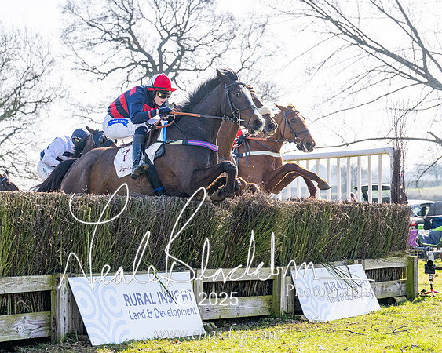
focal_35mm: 96
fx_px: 1253
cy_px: 156
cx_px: 182
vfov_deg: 16.0
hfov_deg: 20.0
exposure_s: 1/2000
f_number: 4
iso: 200
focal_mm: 70
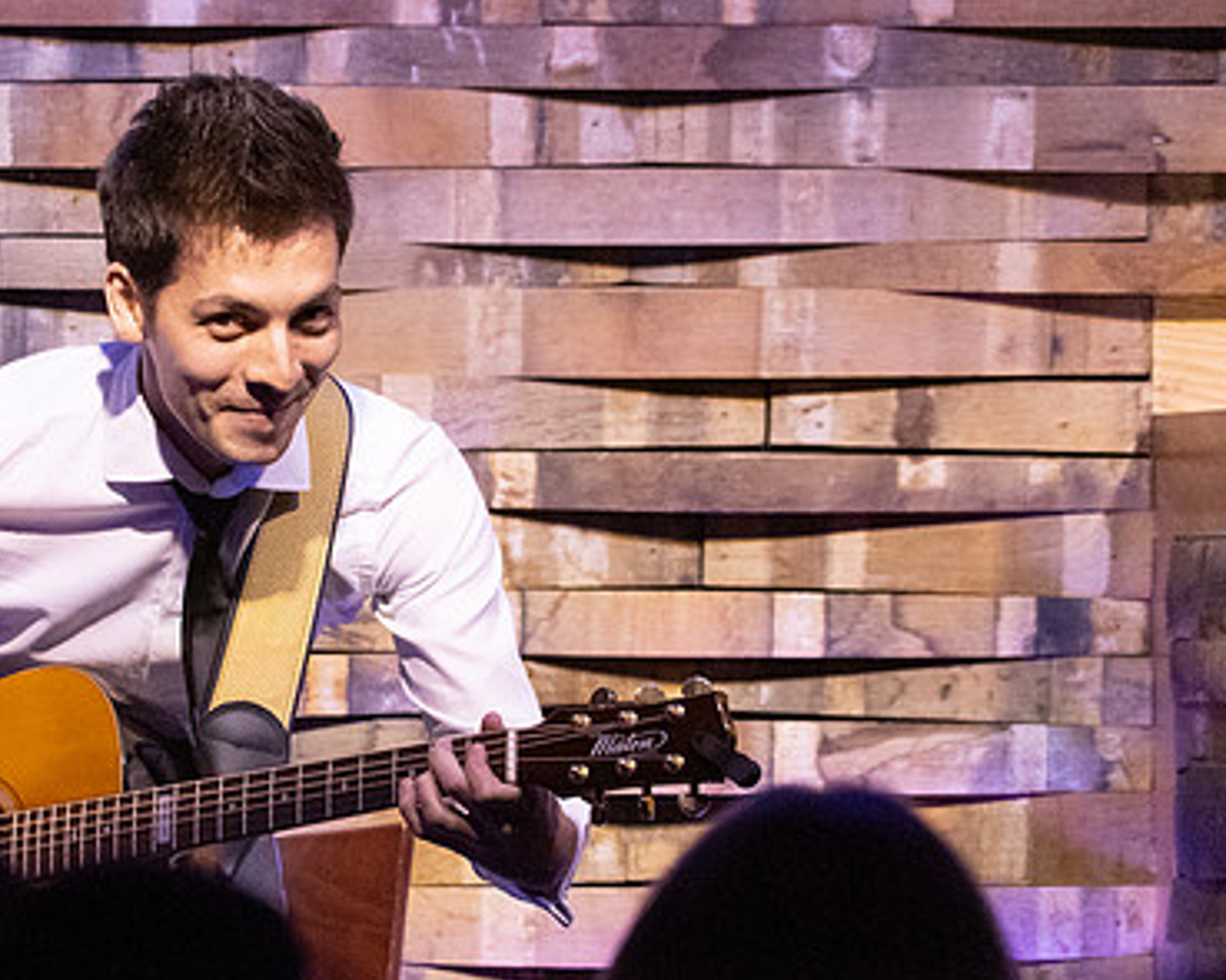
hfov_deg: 4.6
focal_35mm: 420
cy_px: 517
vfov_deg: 3.7
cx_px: 313
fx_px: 15236
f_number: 6.3
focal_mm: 240
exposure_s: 1/200
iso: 6400
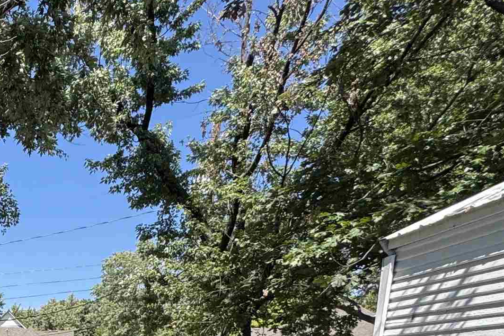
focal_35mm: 42
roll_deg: -0.5
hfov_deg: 33.4
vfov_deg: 26.7
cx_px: -157
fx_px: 588
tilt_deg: -6.6
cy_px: 442
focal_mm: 2.22
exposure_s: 1/868
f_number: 2.2
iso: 50
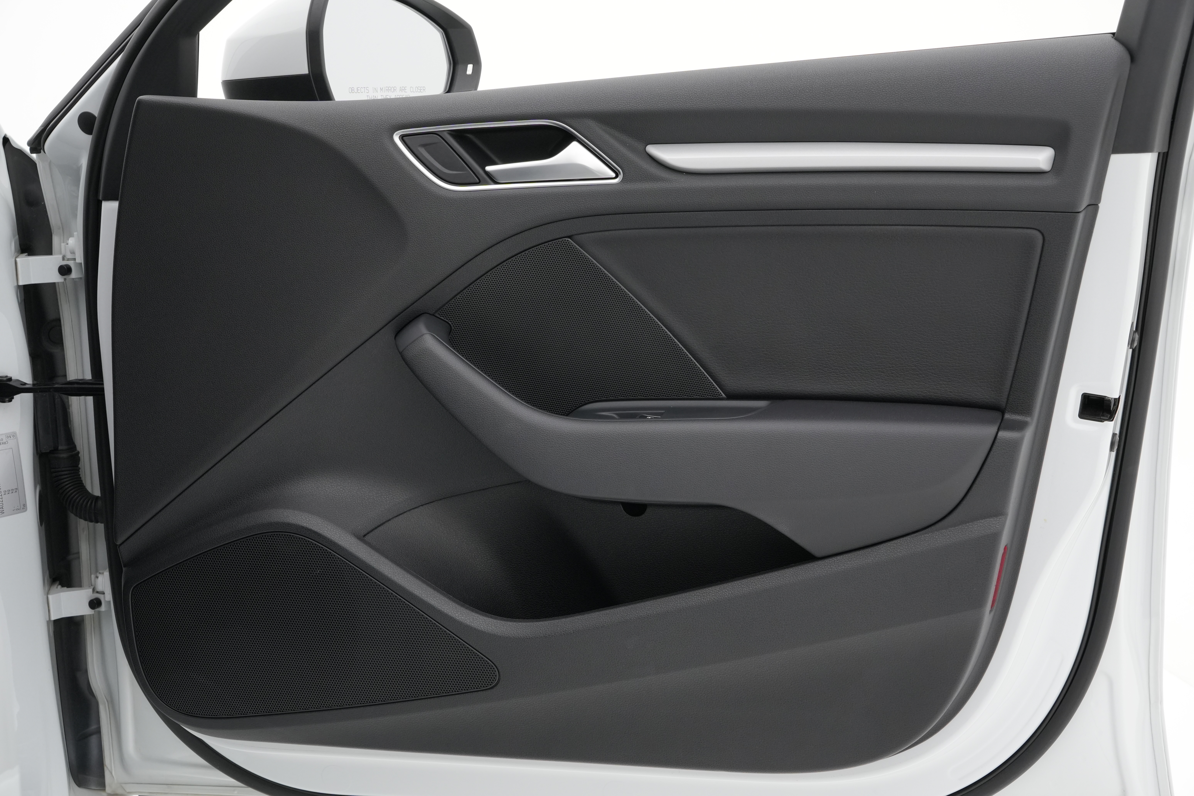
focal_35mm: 52
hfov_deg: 38.1
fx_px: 1731
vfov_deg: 25.9
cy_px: 398
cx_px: 597
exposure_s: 1/100
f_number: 8
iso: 640
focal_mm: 34.8
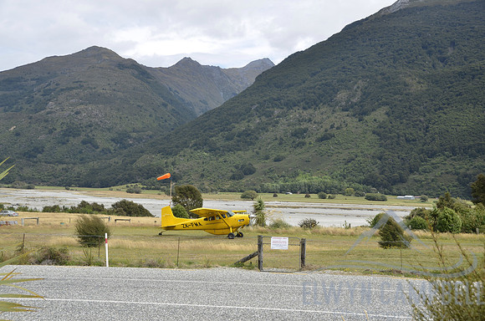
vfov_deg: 27.9
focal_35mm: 48
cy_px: 160
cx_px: 242
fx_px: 645
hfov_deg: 41.2
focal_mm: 32
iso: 100
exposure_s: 1/250
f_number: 8
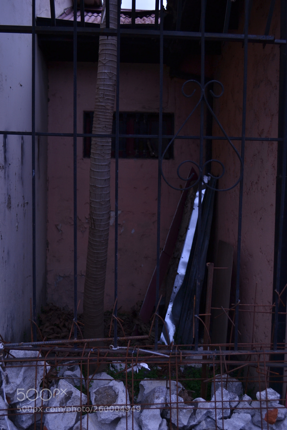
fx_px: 430
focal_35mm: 36
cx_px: 144
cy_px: 215
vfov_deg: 53.1
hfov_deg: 36.9
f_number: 4.5
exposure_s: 1/800
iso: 100
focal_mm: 24
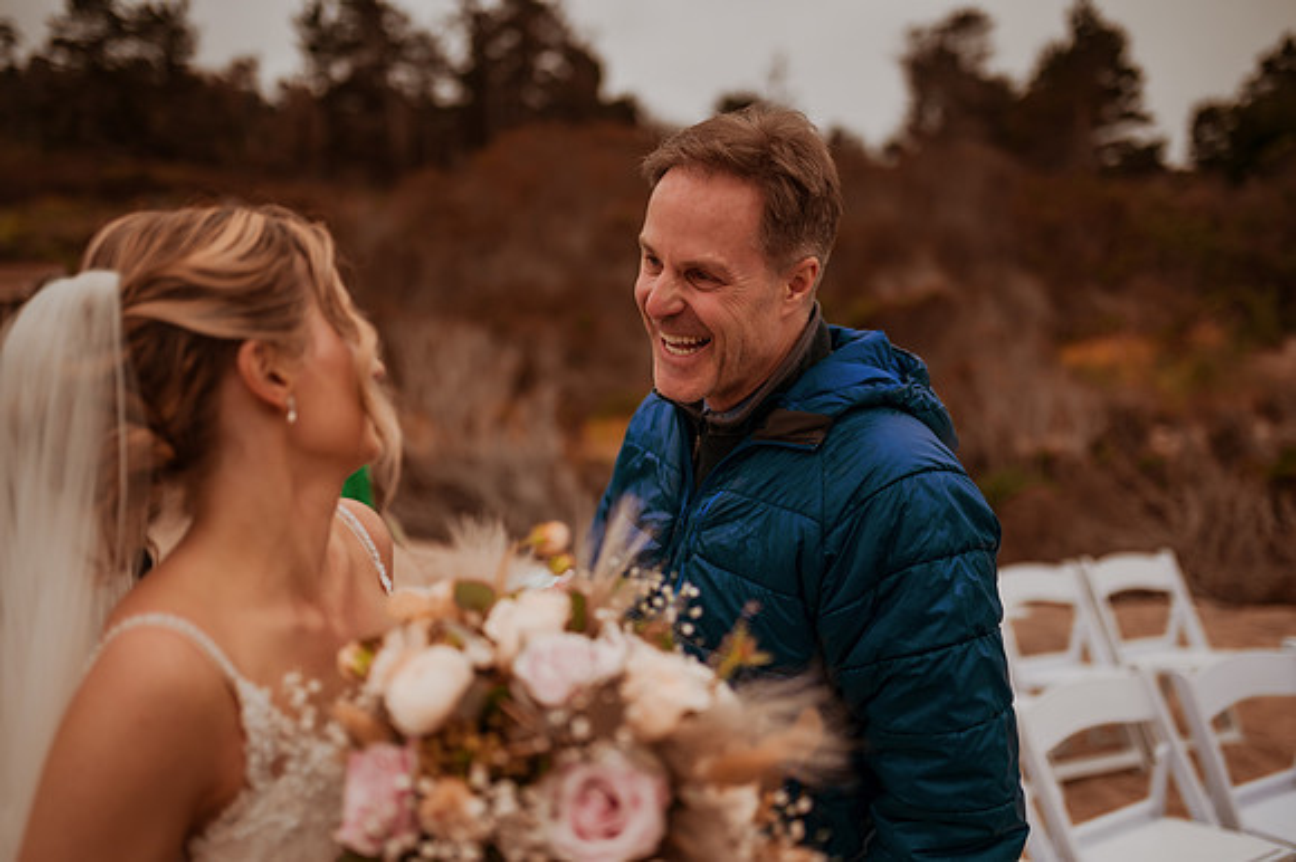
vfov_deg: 37.8
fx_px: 1259
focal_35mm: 35
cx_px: 648
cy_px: 431
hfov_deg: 54.5
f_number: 1.4
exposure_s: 1/4000
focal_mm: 35
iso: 500
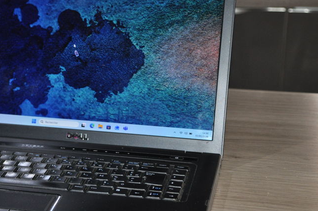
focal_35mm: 103
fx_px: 908
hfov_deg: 19.7
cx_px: 72
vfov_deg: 13.2
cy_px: 103
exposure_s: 1/60
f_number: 4.8
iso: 800
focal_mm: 44
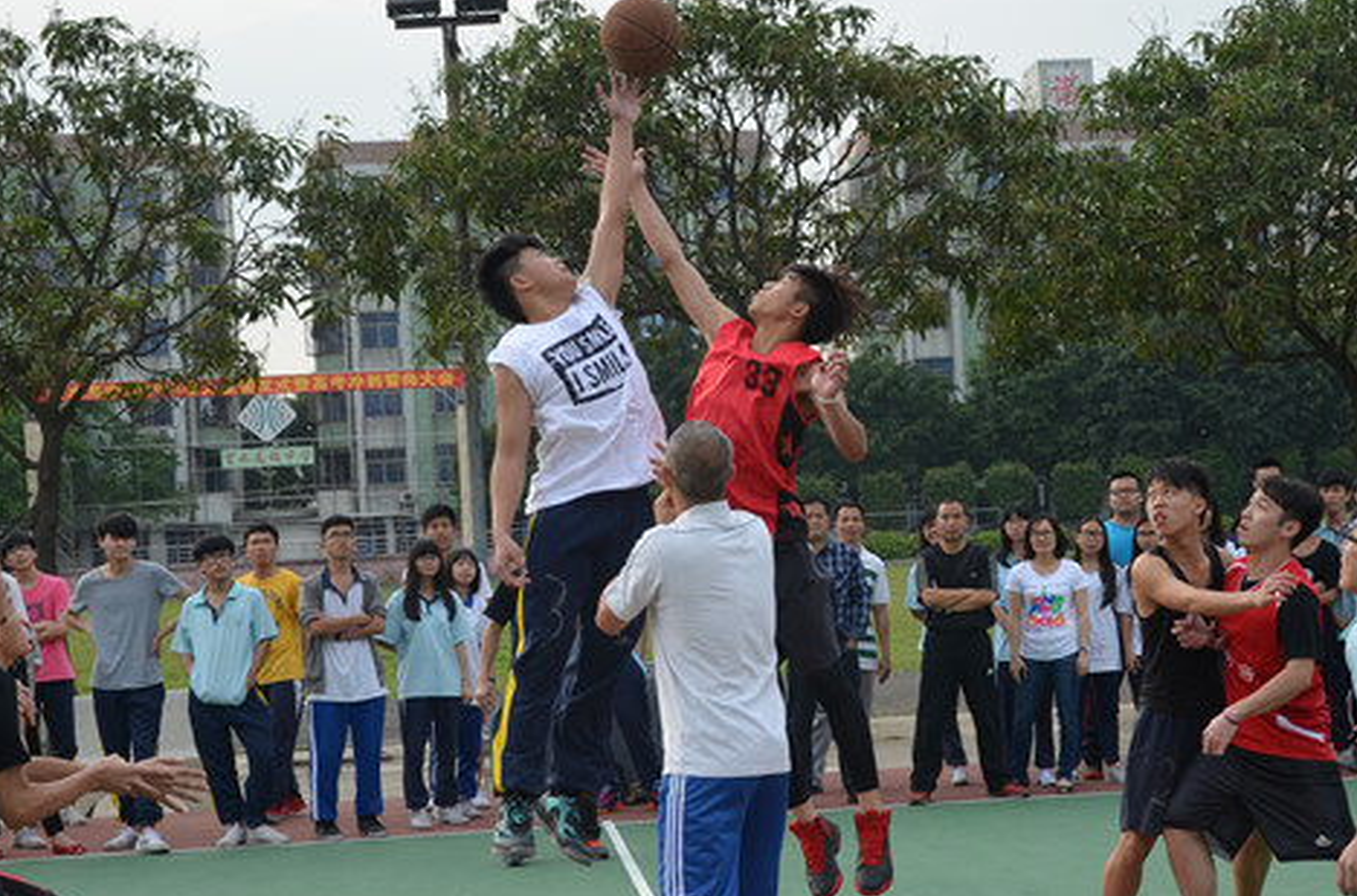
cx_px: 850
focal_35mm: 77
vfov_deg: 17.6
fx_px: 2894
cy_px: 468
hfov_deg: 26.3
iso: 400
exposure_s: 1/1250
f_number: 5
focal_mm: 30
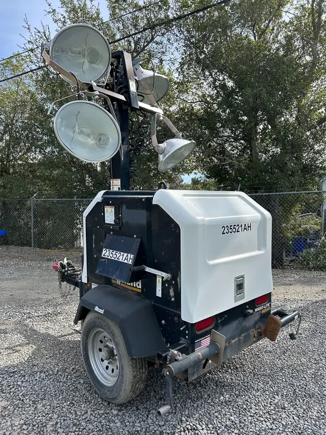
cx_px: 163
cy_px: 218
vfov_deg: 67.3
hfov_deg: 53.1
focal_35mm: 26
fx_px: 326
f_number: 1.5
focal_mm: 5.7
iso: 50
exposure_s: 1/1698
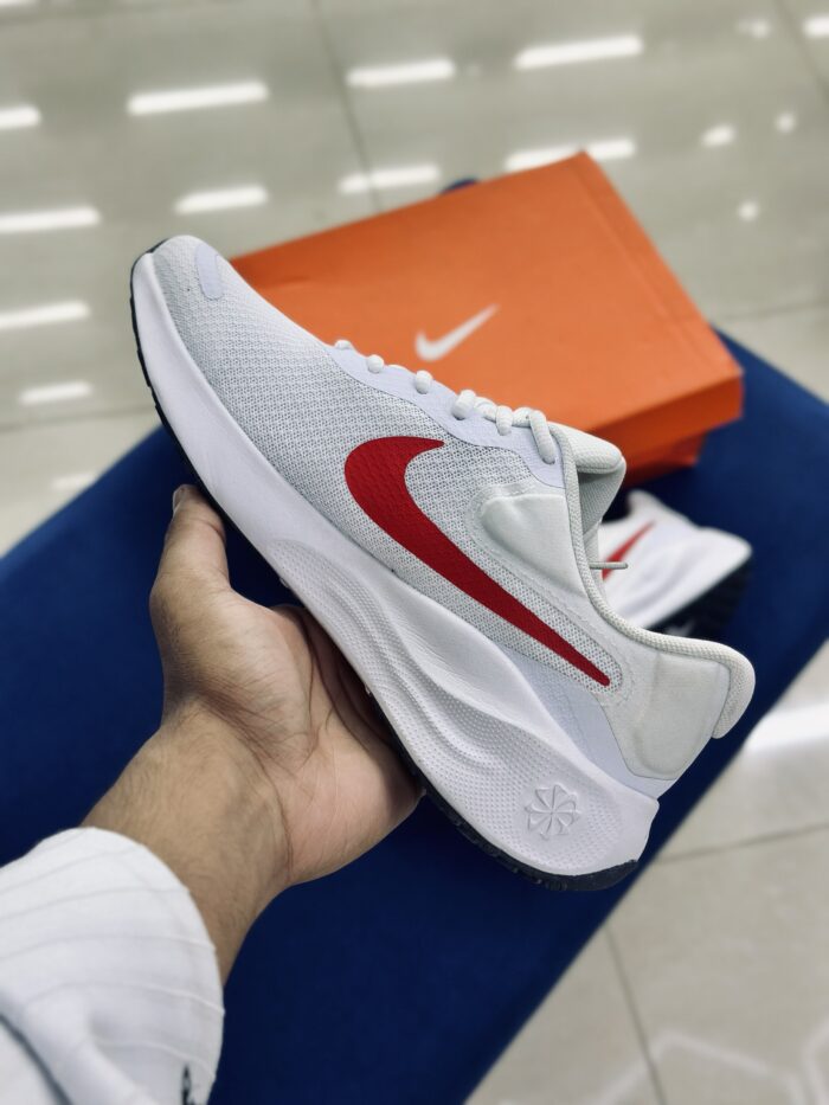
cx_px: 414
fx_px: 1532
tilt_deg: -58.3
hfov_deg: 30.3
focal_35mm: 48
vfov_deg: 39.7
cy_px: 552
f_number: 1.78
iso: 64
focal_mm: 6.86
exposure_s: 1/120
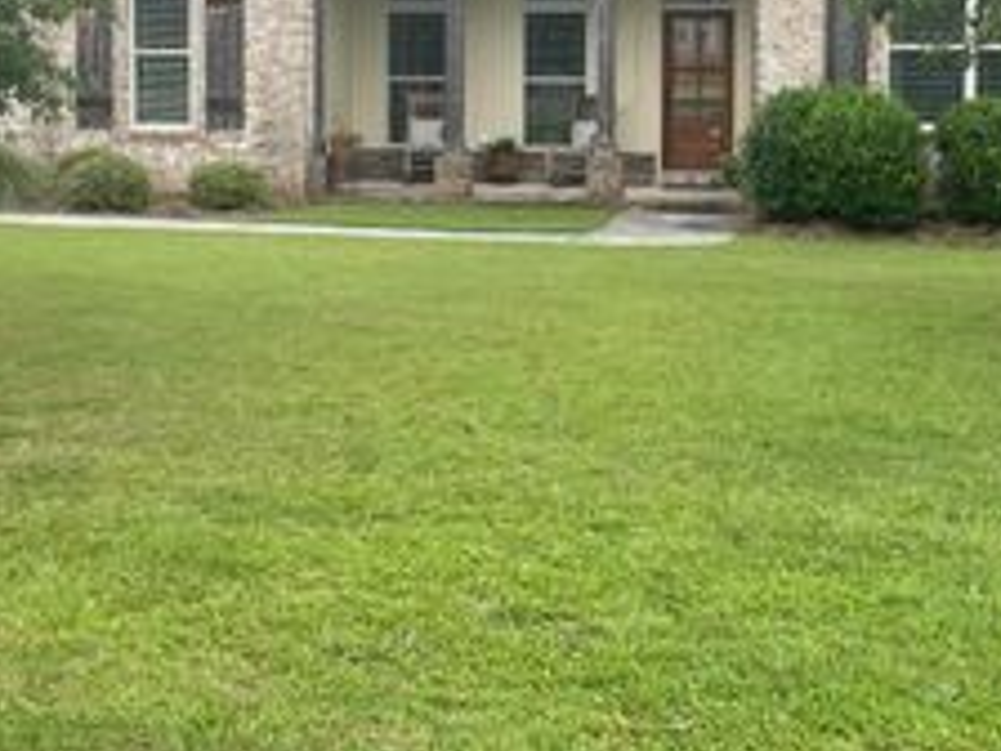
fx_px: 1677
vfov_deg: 24.9
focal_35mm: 58
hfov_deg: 33.2
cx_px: 460
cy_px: 163
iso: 50
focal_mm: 4.2
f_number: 1.6
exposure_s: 1/1195
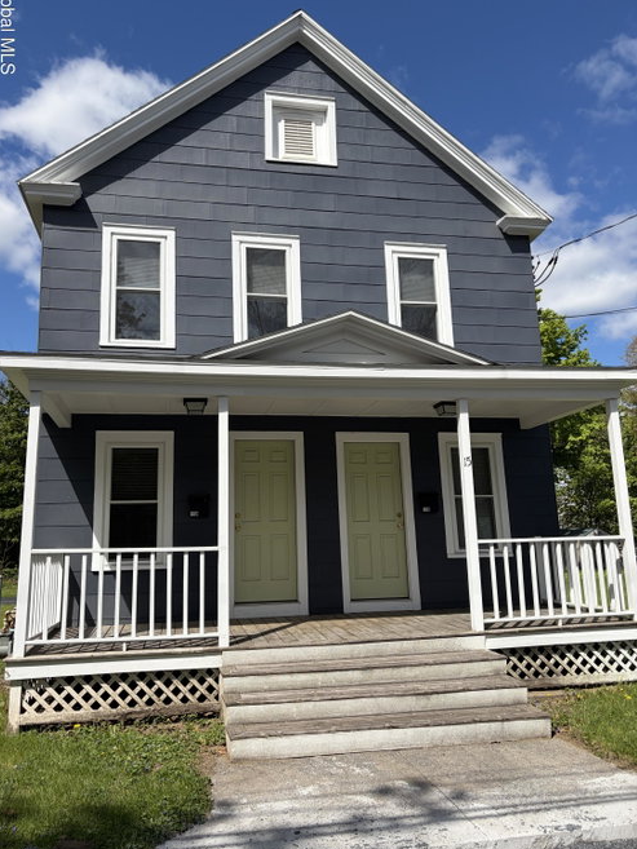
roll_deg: +2.4
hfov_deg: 51.4
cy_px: 417
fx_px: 662
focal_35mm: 27
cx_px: 308
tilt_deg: +11.5
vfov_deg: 65.3
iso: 64
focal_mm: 5.96
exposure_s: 1/4950
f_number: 1.6
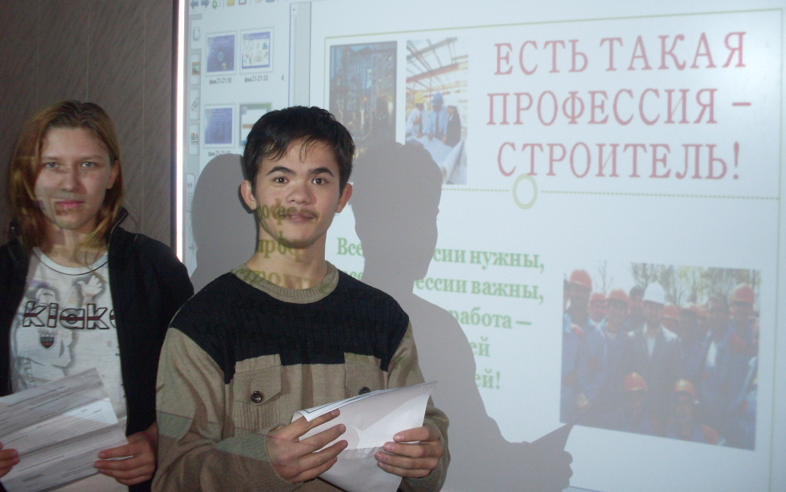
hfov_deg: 47.2
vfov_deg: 30.5
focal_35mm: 42
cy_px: 200
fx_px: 900
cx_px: 395
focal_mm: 6.3
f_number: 2.8
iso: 100
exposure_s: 1/45
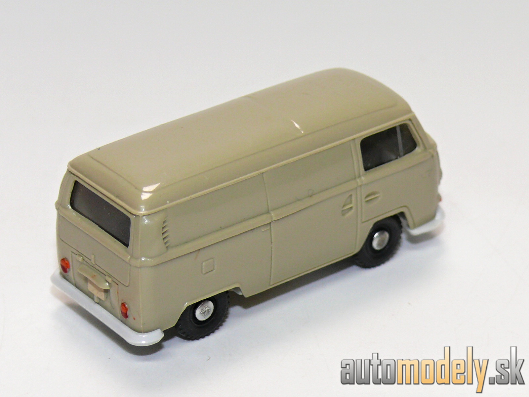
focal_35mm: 151
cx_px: 264
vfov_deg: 9.8
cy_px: 198
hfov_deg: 13.1
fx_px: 2308
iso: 100
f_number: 4
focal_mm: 18
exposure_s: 1/30
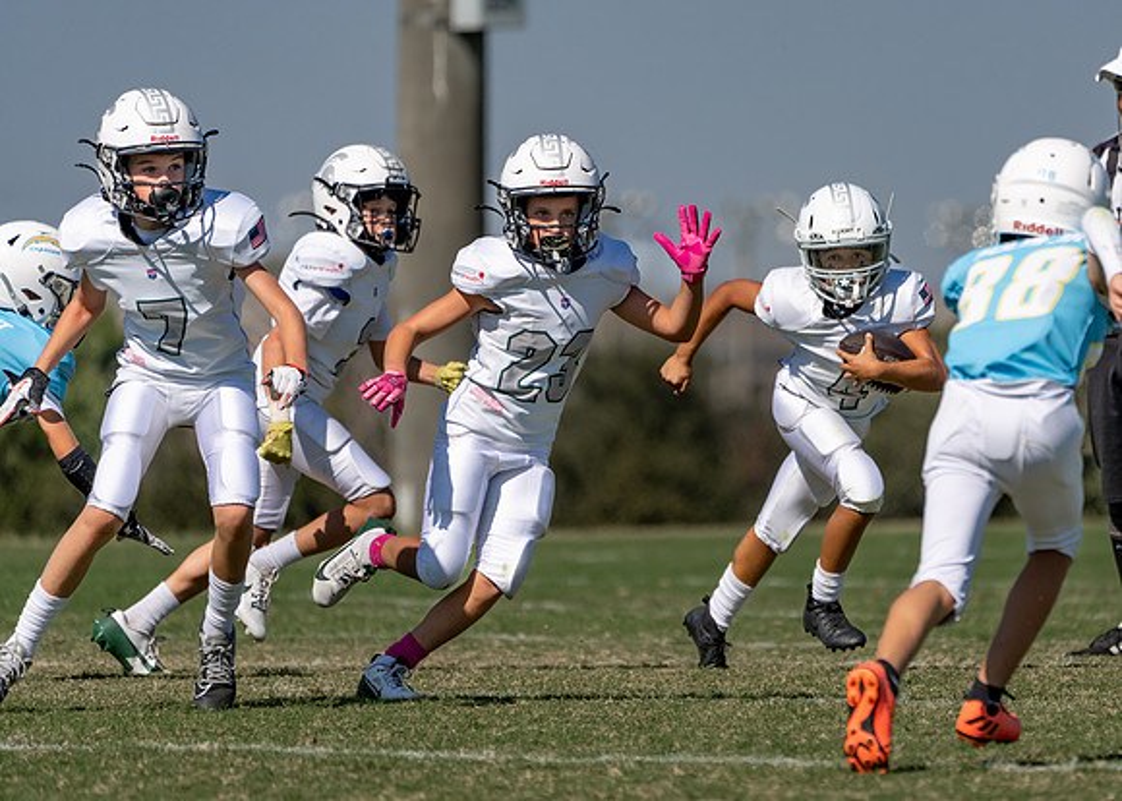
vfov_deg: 2.6
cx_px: 797
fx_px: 17776
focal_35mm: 558
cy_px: 333
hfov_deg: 3.6
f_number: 5.6
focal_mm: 400
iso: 100
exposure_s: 1/1600
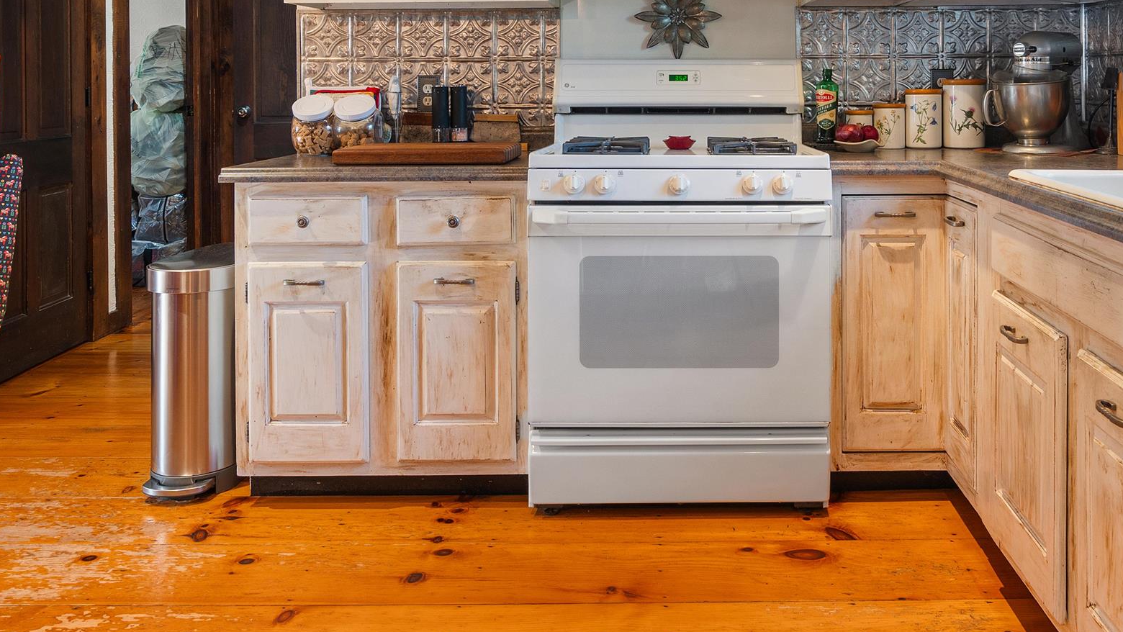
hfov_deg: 59.0
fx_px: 983
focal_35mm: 33
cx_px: 675
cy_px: 99
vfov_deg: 34.2
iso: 200
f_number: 8
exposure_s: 1/13
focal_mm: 16
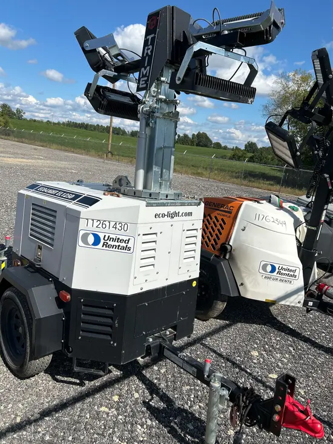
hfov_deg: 53.1
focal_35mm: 26
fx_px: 333
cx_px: 166
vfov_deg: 67.3
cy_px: 222
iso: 50
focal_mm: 5.7
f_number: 1.5
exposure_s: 1/6993
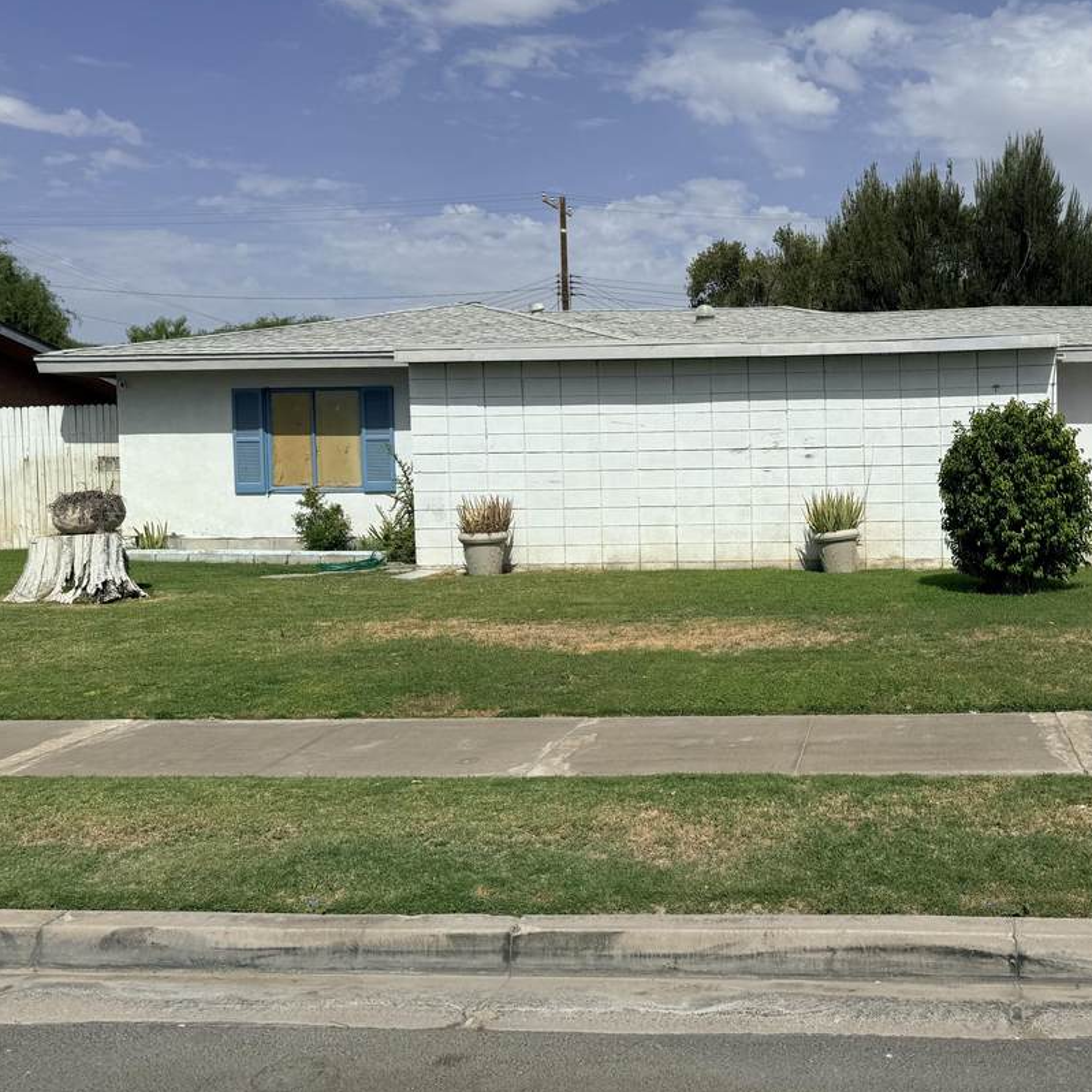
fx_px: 1213
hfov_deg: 46.3
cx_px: 849
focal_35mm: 34
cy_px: 508
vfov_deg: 48.4
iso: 80
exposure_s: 1/14286
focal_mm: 6.76
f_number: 1.78
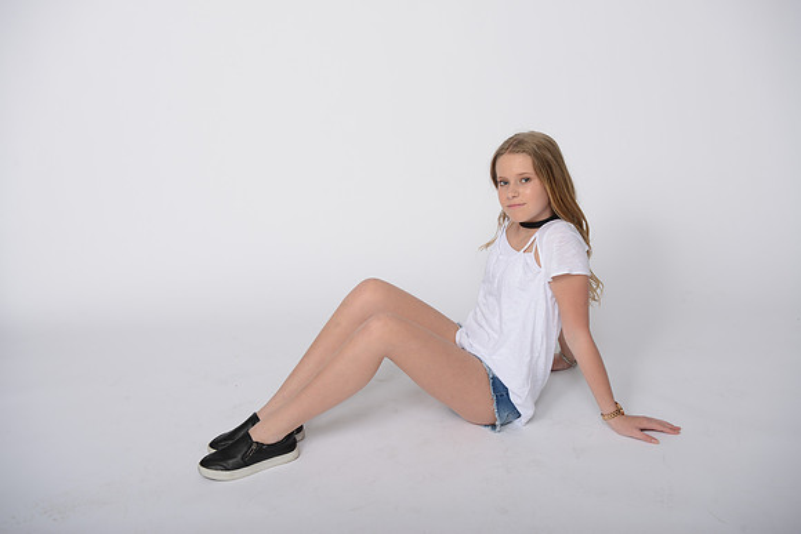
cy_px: 267
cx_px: 400
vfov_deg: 28.1
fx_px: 1068
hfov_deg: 41.1
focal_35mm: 48
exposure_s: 1/250
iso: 125
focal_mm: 48
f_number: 8
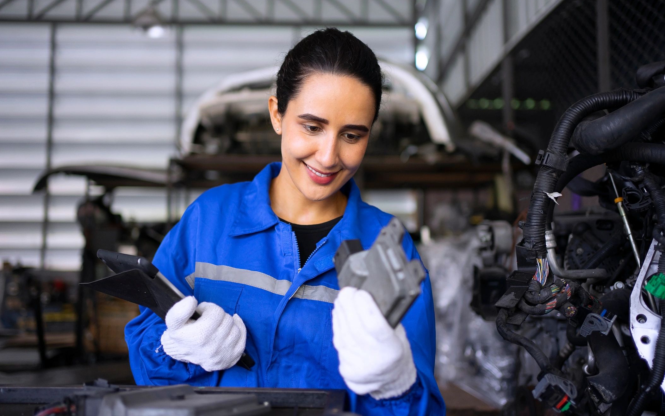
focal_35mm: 36
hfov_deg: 54.0
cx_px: 330
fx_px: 652
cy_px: 194
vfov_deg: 35.3
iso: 320
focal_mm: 35
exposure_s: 1/250
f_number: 1.8
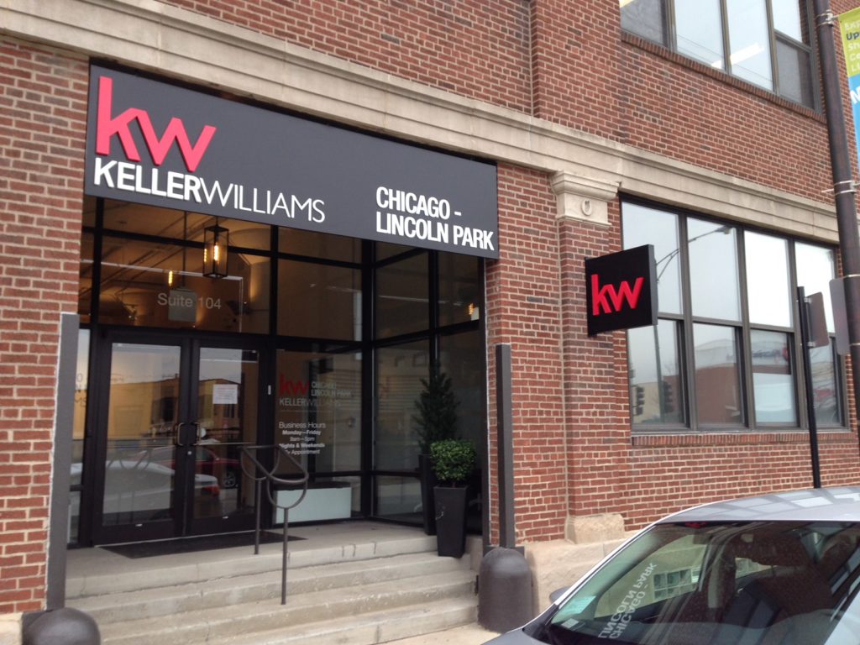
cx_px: 430
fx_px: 820
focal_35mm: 33
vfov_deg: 42.9
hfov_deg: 55.4
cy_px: 322
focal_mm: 4.12
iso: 64
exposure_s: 1/120
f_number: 2.4
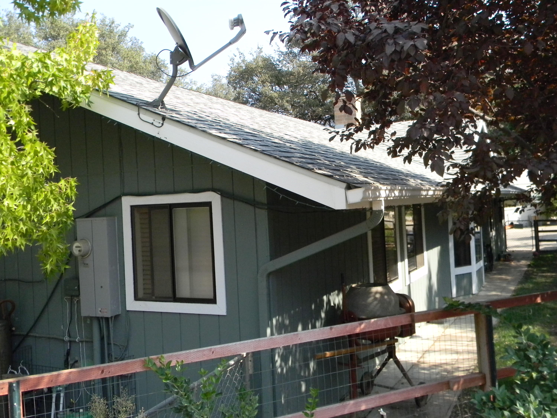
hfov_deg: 51.4
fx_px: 579
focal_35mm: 36
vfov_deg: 39.7
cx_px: 278
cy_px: 209
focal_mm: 6.4
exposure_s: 1/323
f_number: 7.4
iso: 400
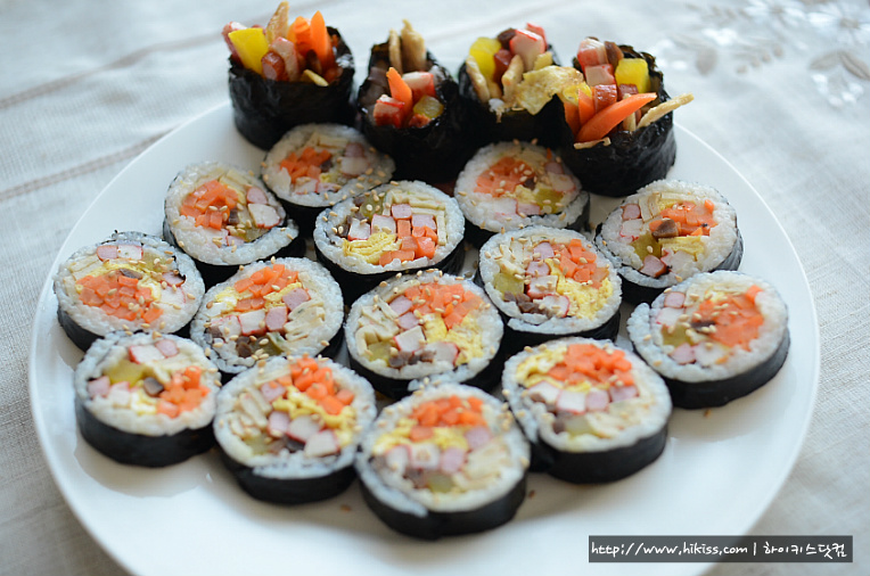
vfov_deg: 29.7
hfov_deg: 43.7
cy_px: 288
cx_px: 435
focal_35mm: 45
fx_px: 1085
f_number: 2.5
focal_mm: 30
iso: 800
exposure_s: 1/400
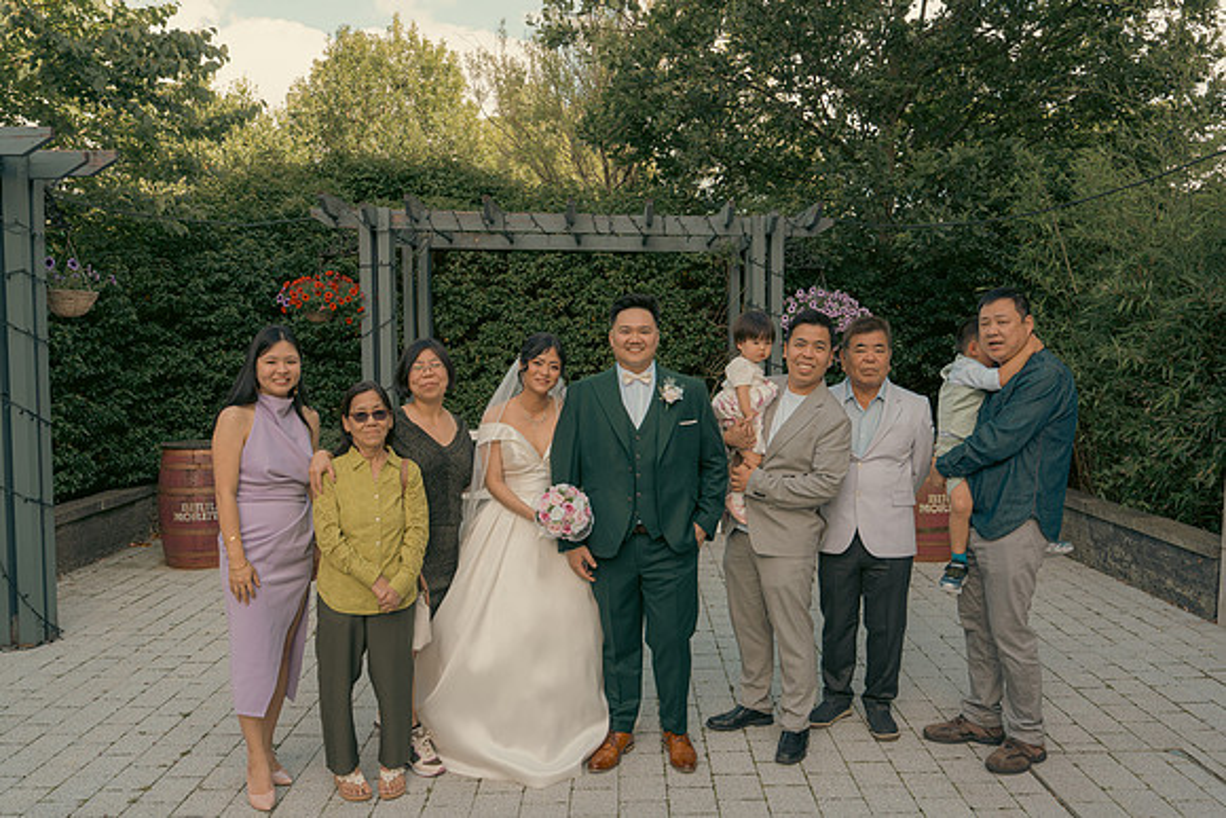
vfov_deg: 43.6
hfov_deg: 61.9
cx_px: 613
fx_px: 1022
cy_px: 409
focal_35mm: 30
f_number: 5.6
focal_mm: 30
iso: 200
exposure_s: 1/160
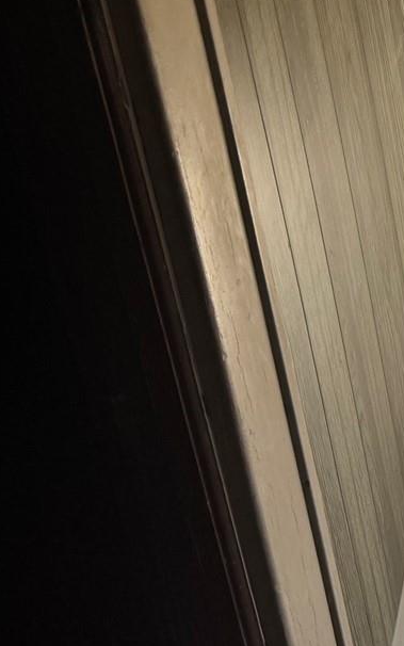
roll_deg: -1.1
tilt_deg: -27.3
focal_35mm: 86
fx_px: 1514
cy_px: 112
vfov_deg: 23.7
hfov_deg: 12.2
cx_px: 965
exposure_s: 1/208
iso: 80
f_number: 1.78
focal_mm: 6.76
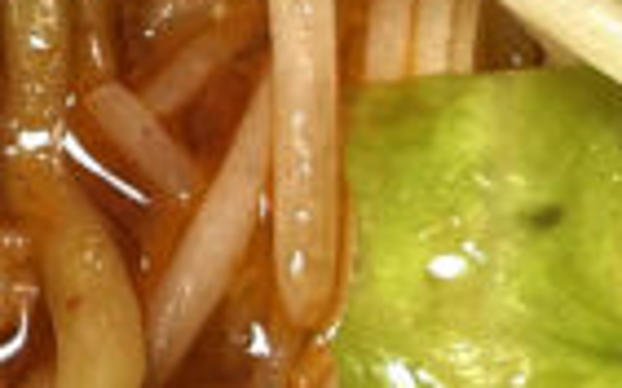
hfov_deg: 10.2
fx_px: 3389
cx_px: -287
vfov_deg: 6.4
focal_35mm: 200
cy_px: -242
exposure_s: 1/60
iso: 64
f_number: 1.5
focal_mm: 5.7
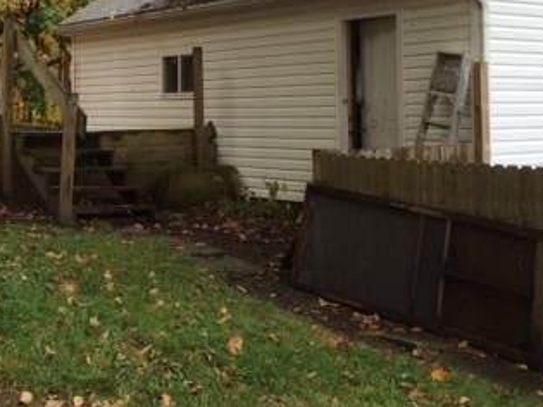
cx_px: 210
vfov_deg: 23.7
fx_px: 957
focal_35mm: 61
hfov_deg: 31.6
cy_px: 91
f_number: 2.2
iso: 32
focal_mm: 4.12
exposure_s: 1/125
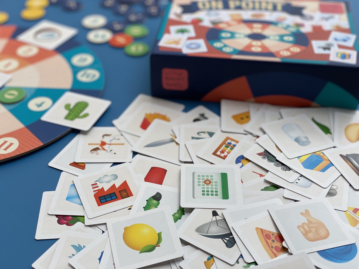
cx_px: 180
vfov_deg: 28.0
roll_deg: +2.0
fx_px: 539
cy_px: 134
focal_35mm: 52
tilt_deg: -38.8
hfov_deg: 36.8
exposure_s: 1/122
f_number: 2
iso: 25
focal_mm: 6
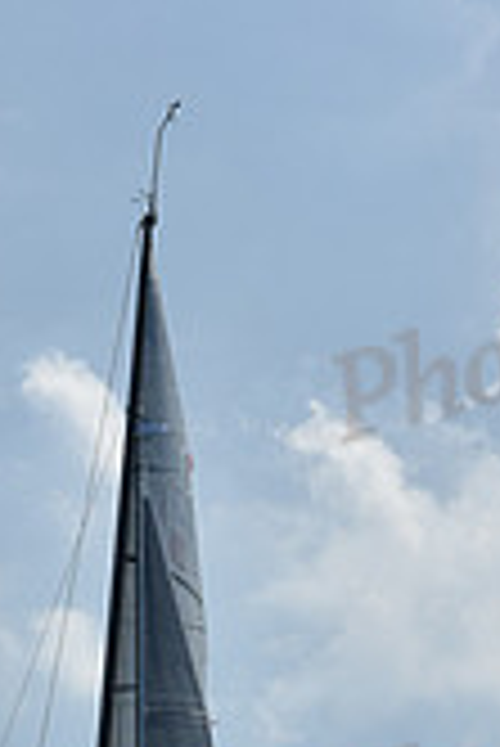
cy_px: 1040
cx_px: 101
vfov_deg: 6.0
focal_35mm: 342
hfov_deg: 4.0
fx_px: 7110
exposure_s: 1/1250
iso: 250
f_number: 10
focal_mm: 98
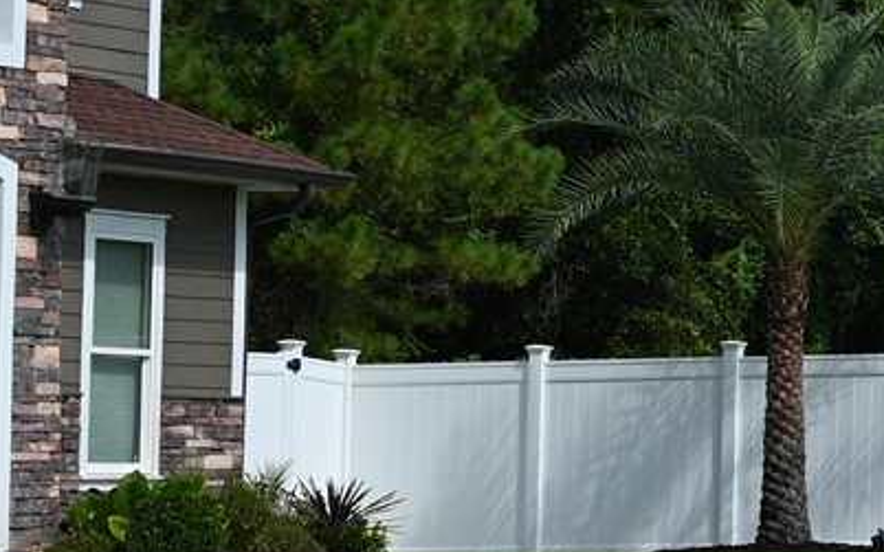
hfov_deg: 9.4
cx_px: 2208
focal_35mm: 197
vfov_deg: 6.7
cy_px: 281
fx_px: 4745
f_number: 8
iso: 100
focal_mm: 38
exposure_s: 1/400
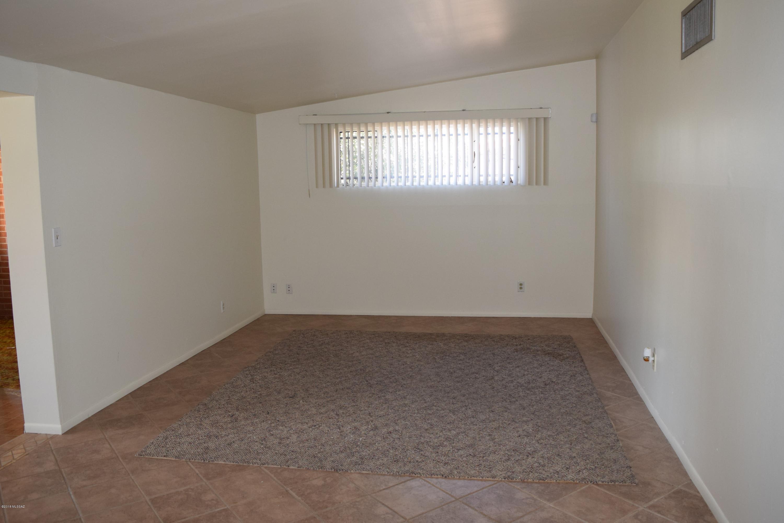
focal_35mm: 27
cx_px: 392
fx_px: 588
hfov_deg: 67.4
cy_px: 262
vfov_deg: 47.9
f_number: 4.5
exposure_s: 1/80
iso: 800
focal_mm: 18
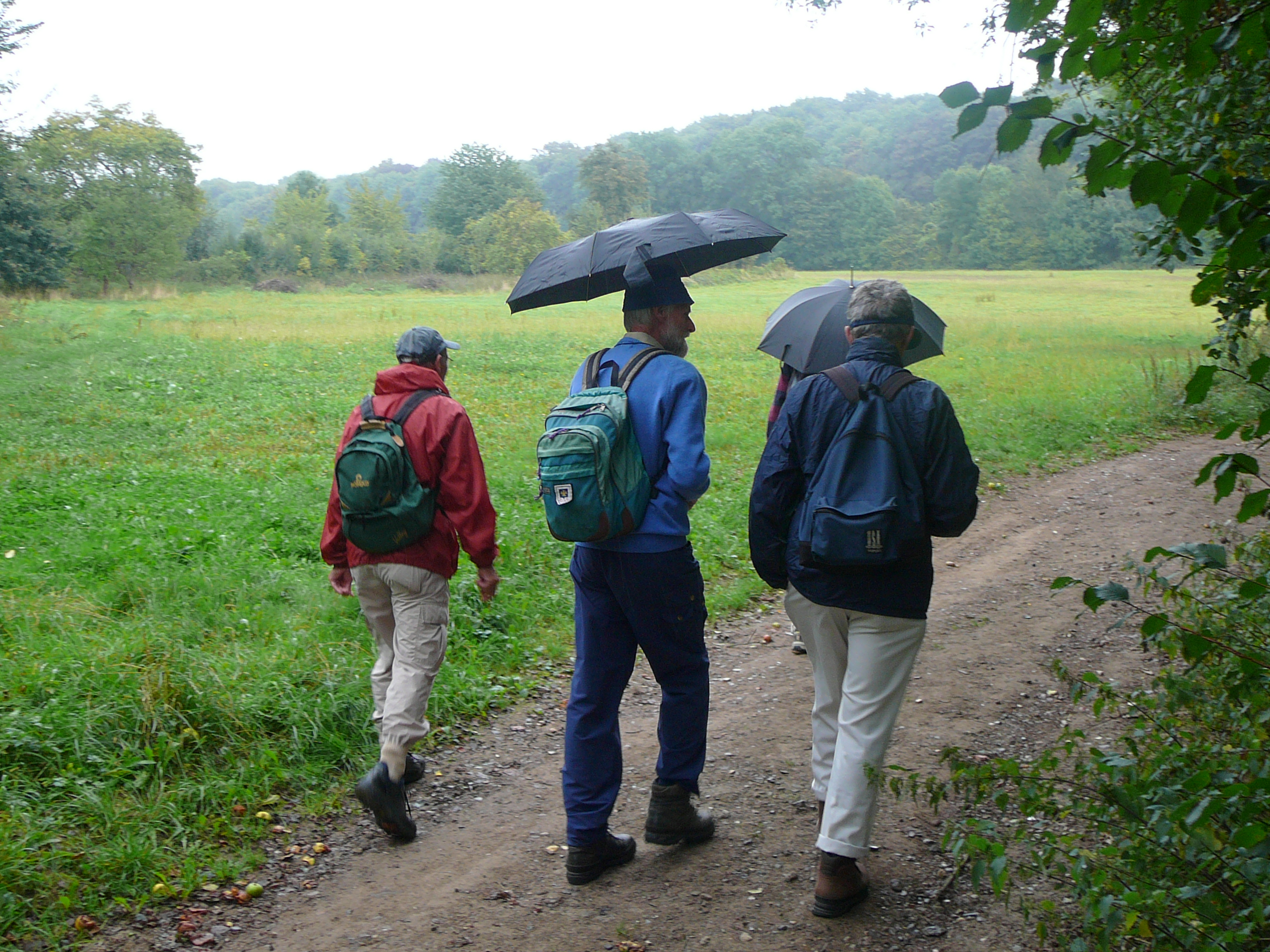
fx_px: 1578
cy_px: 476
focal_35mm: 43
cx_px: 635
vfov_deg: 33.6
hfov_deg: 43.9
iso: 80
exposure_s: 1/50
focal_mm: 6.4
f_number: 3.2
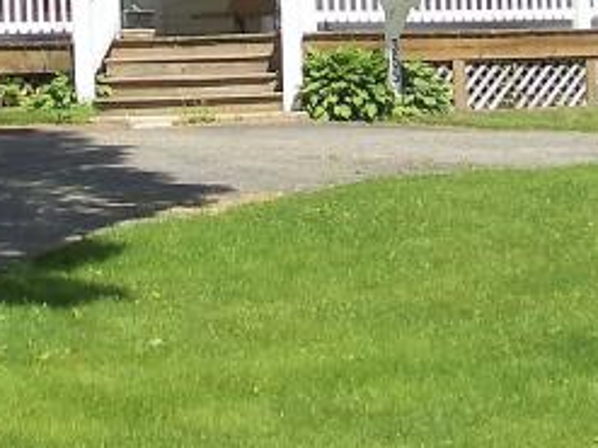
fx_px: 2504
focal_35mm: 145
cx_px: 201
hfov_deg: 13.6
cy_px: -281
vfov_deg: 9.8
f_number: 4.3
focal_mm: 5.8
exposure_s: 1/400
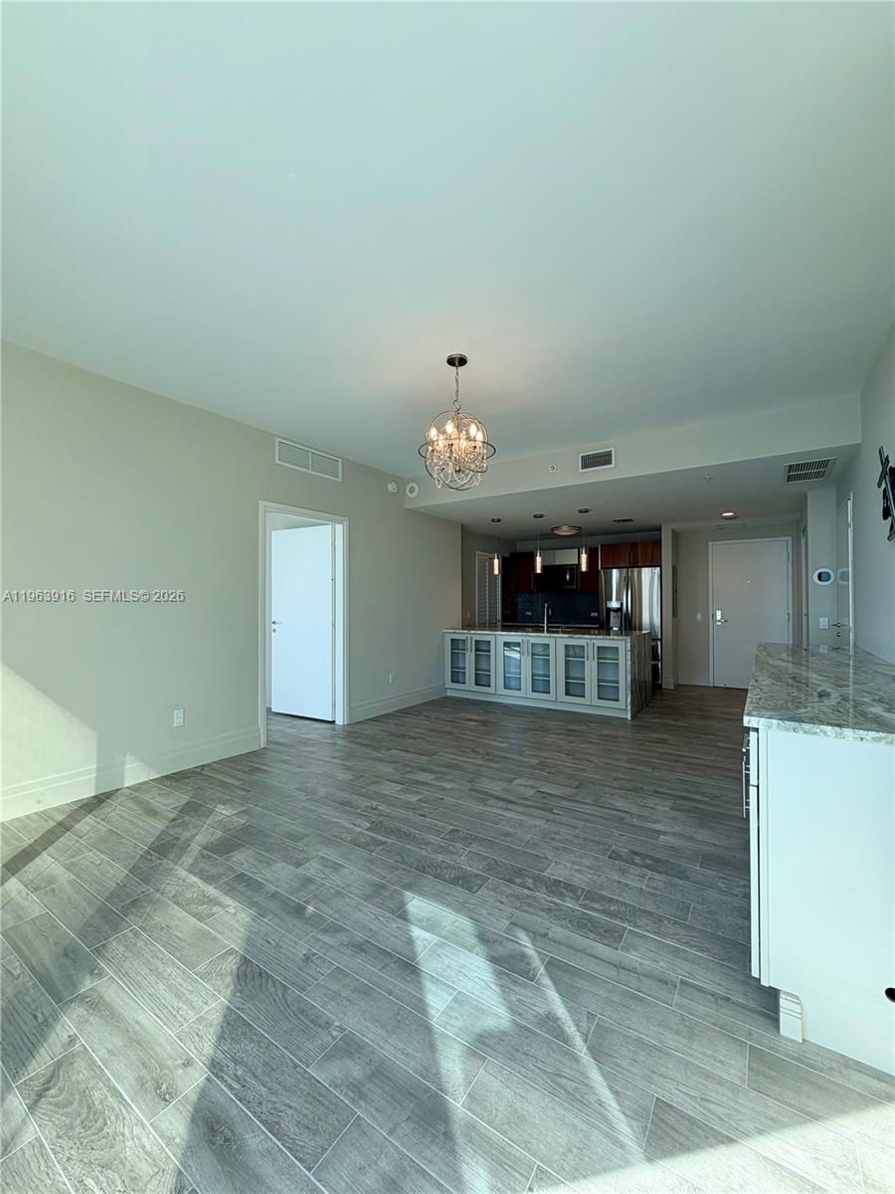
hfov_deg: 85.7
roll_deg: +0.0
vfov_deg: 102.1
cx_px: 448
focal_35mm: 14
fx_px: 483
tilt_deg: +1.0
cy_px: 597
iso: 40
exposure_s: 1/120
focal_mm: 2.22
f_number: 2.2
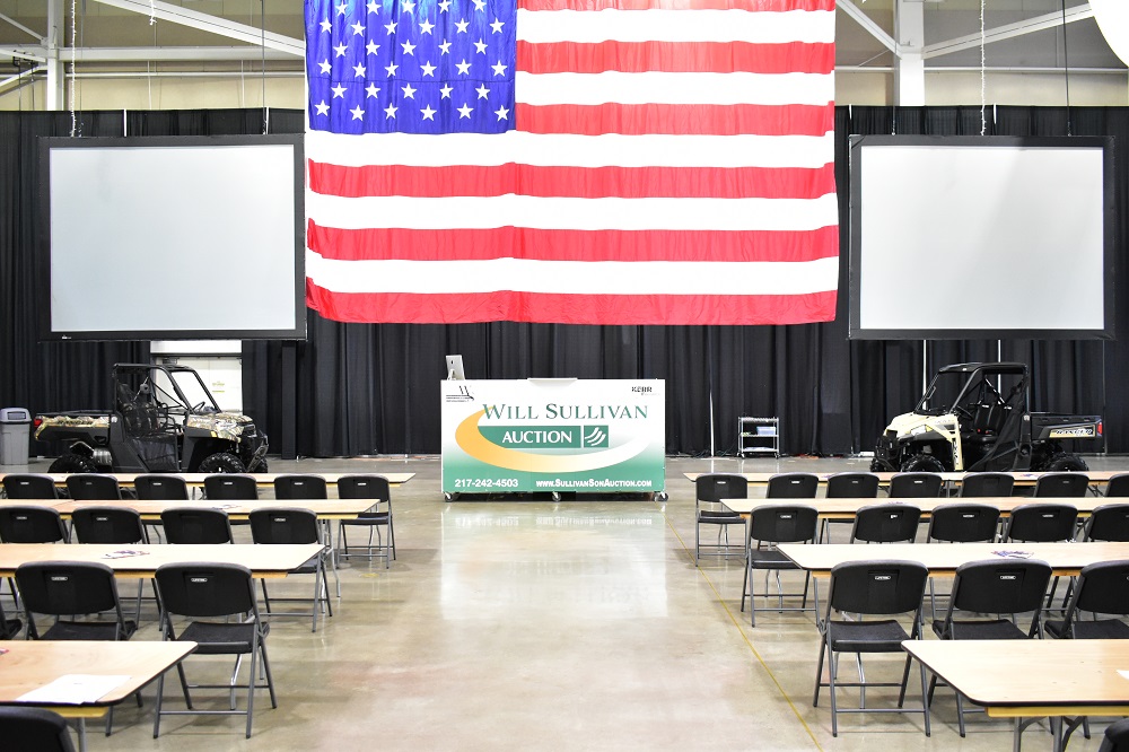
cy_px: 376
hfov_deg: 55.1
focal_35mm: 34
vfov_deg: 38.3
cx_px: 564
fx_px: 1082
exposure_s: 1/40
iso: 3200
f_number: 3.8
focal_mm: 23
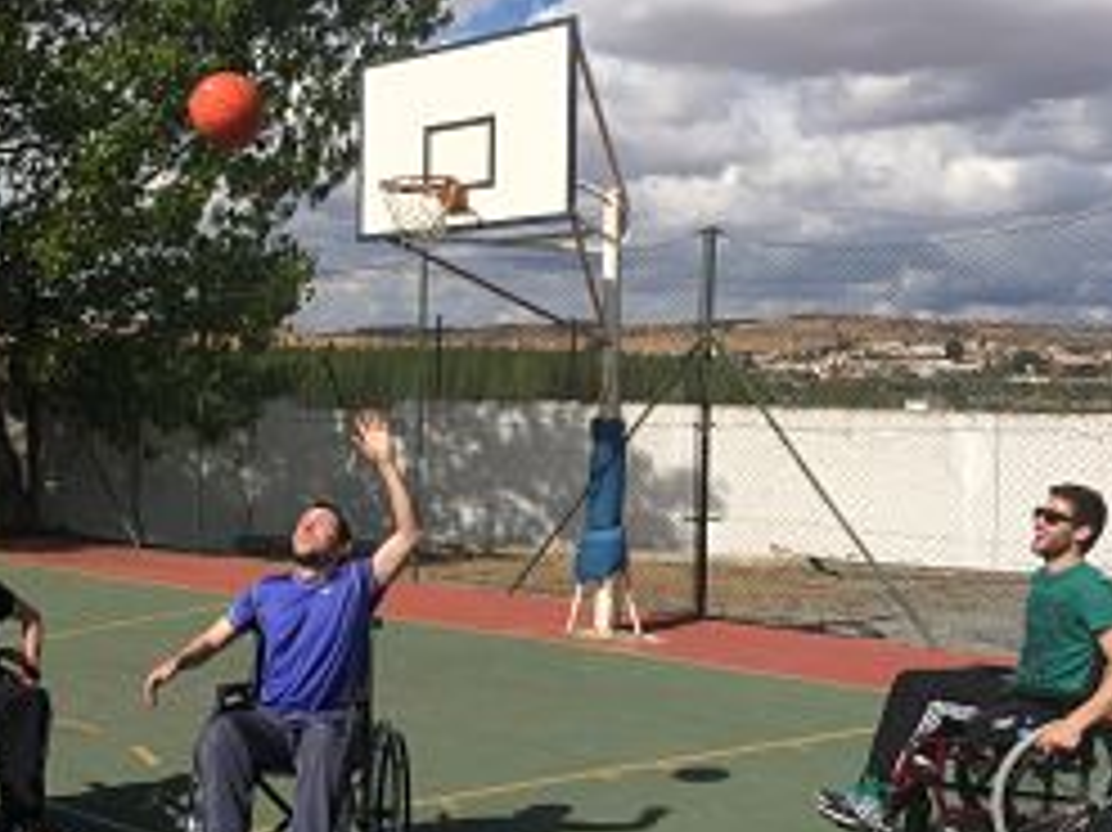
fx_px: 1509
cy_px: 450
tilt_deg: -2.3
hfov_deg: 39.7
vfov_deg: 30.8
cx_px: 333
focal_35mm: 47
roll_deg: -1.0
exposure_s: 1/4115
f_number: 2.2
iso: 32
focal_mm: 4.15
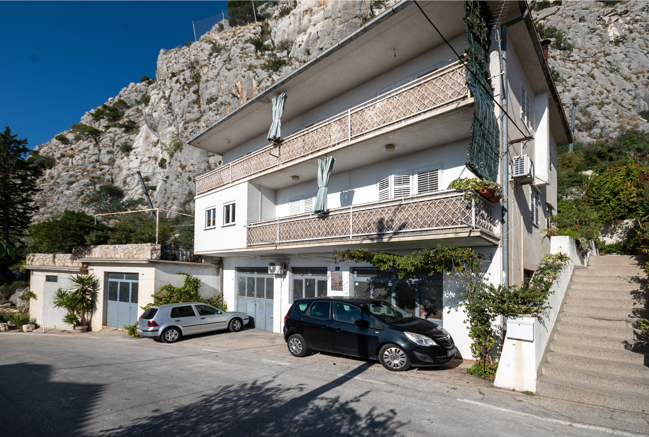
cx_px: 324
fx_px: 271
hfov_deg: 100.2
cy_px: 218
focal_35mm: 15
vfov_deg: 77.7
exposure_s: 1/500
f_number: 9
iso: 100
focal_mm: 10
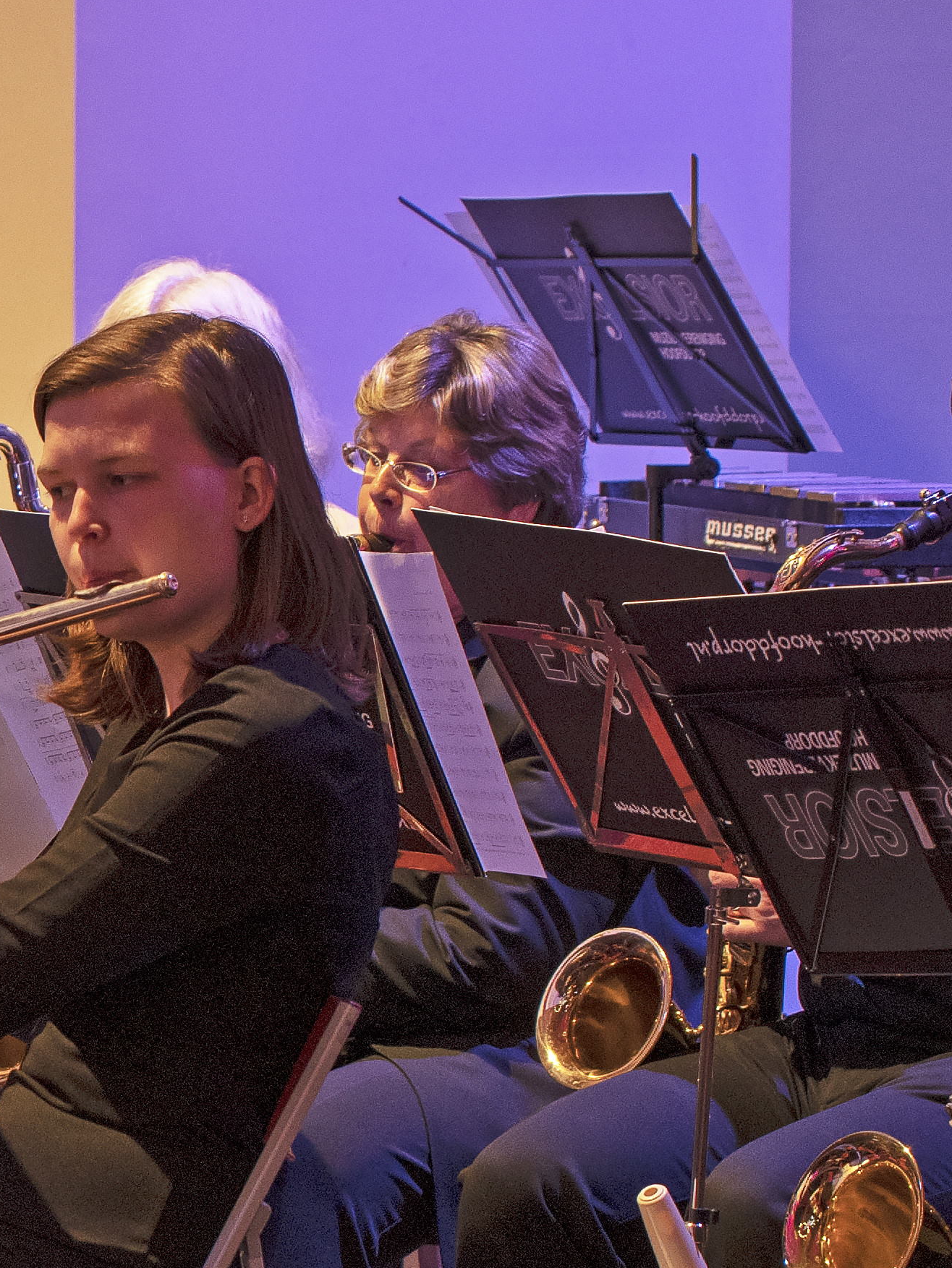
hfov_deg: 6.6
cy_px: 951
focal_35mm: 221
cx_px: -621
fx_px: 8102
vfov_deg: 8.9
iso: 800
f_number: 5
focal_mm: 55
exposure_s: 1/20
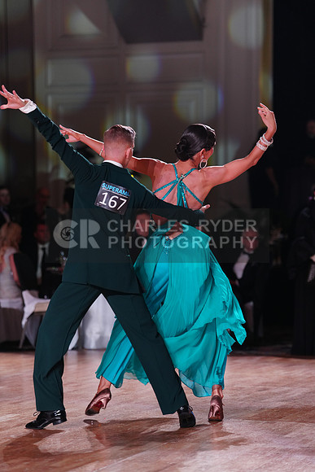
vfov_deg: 16.6
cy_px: 236
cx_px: 158
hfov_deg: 11.2
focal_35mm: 123
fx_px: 1613
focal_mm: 123
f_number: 2.8
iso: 1250
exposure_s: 1/400
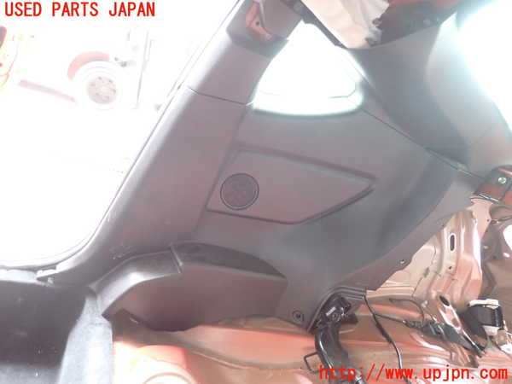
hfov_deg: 69.4
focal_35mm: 25
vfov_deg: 54.9
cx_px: 256
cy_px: 192
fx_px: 370
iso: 400
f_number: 2
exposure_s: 1/30
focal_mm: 4.5
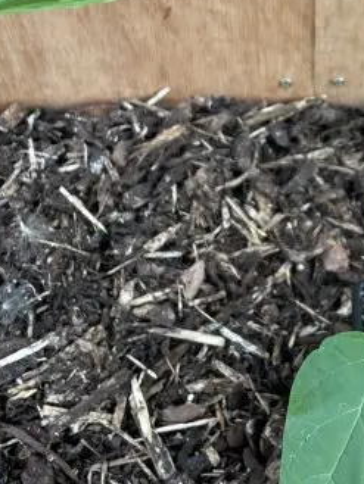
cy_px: 3
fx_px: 1135
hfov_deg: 17.4
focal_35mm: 81
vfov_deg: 23.2
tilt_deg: -45.1
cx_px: 430
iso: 32
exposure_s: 1/128
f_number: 1.6
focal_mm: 4.2
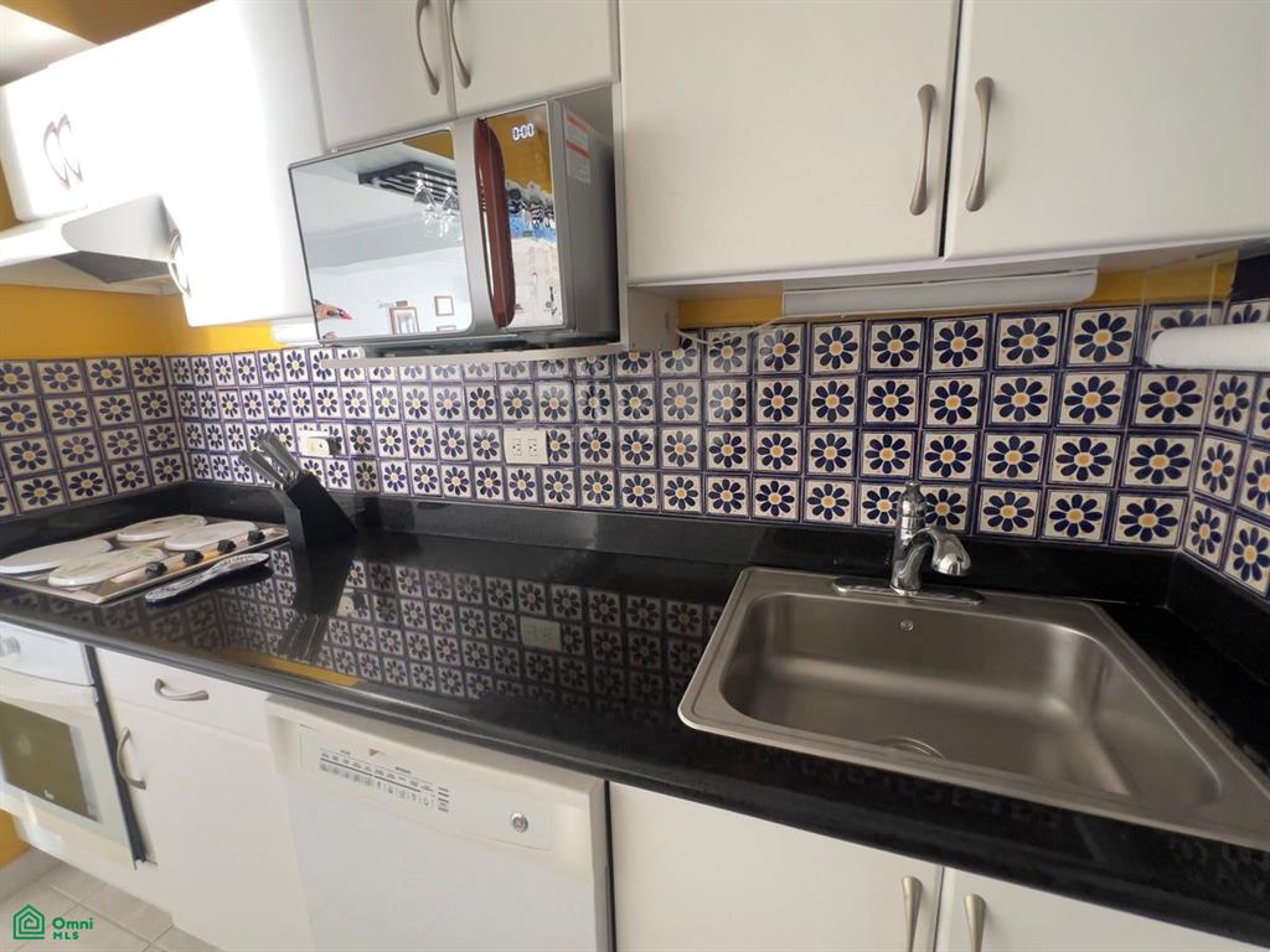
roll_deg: -0.3
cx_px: 635
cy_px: 476
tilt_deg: -12.1
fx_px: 477
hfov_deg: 106.2
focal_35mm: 13
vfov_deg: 89.9
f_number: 1.8
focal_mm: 1.57
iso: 250
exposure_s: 1/99
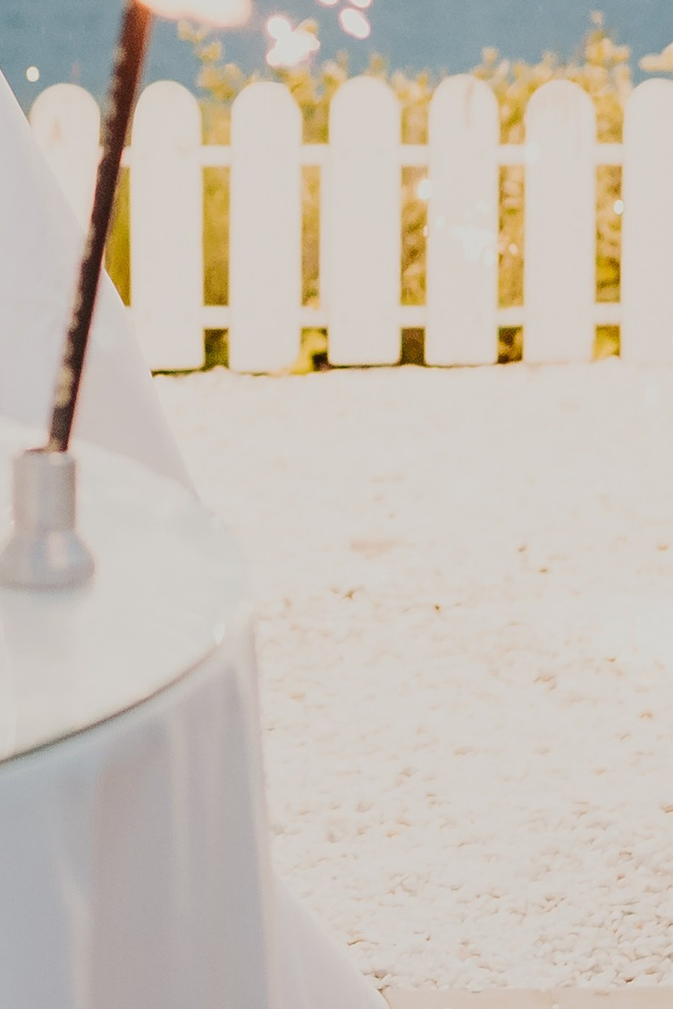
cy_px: -168
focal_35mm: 119
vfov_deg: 16.6
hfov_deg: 10.9
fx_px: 3336
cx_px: -436
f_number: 1.8
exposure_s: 1/320
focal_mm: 35
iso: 1250
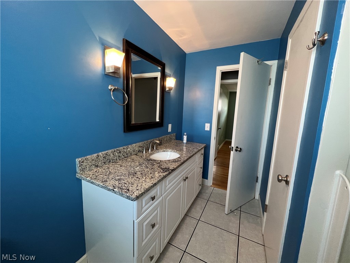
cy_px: 132
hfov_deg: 106.2
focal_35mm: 13
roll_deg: -2.5
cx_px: 175
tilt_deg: -7.4
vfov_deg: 89.9
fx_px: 131
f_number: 1.8
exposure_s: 1/60
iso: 200
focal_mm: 1.57
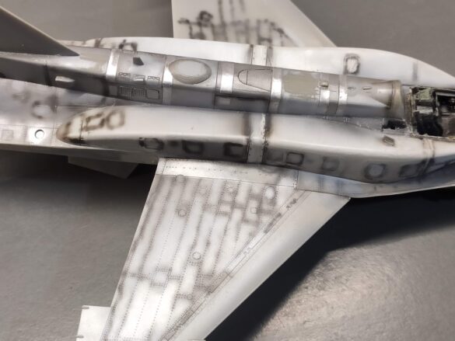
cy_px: 170
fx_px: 342
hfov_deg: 67.3
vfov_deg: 53.1
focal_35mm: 26
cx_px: 228
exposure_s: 1/100
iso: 885
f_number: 1.75
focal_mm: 4.77
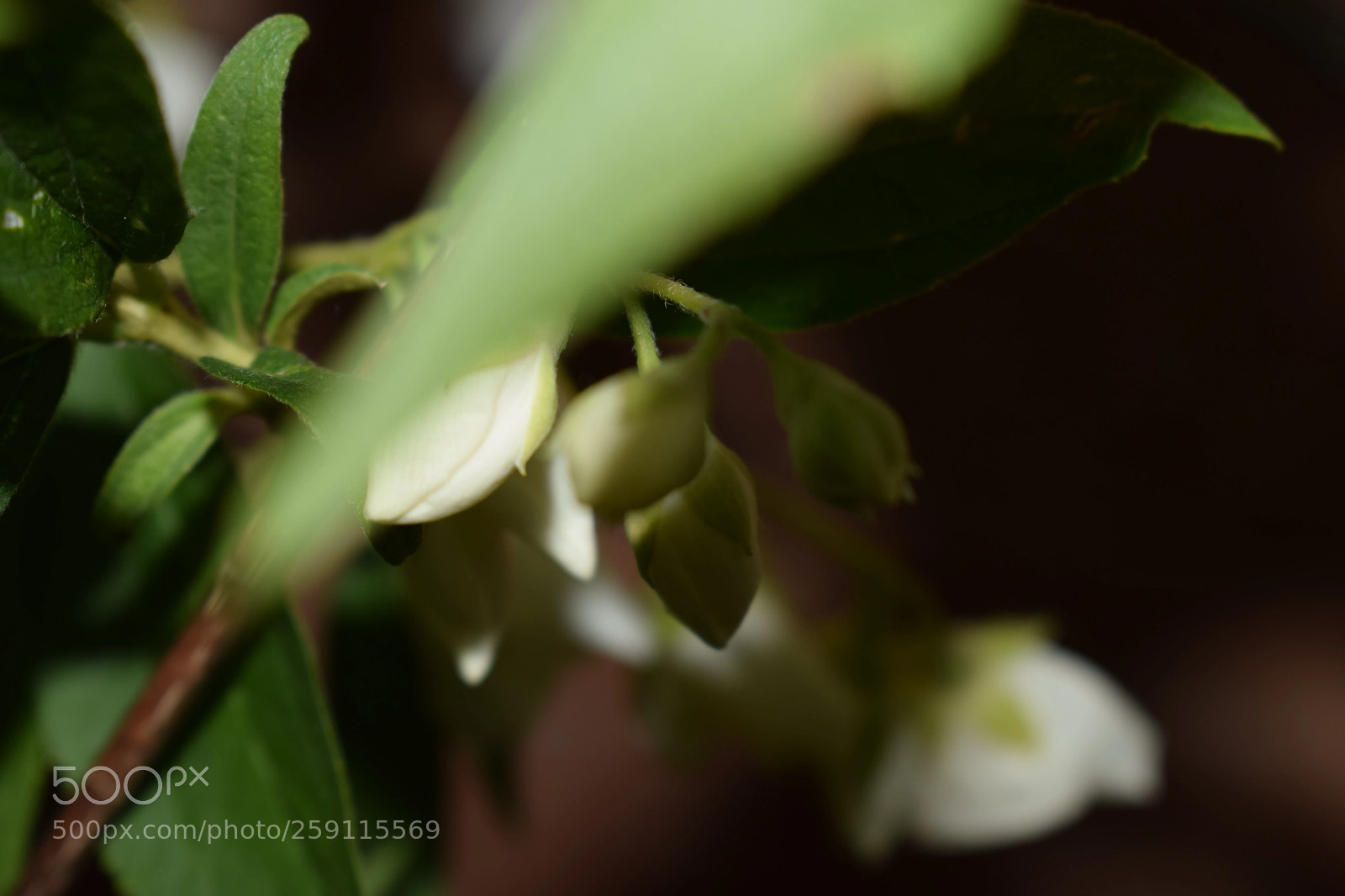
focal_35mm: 82
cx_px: 672
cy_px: 448
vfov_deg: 16.5
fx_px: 3081
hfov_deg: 24.6
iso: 100
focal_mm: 55
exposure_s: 1/60
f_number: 8
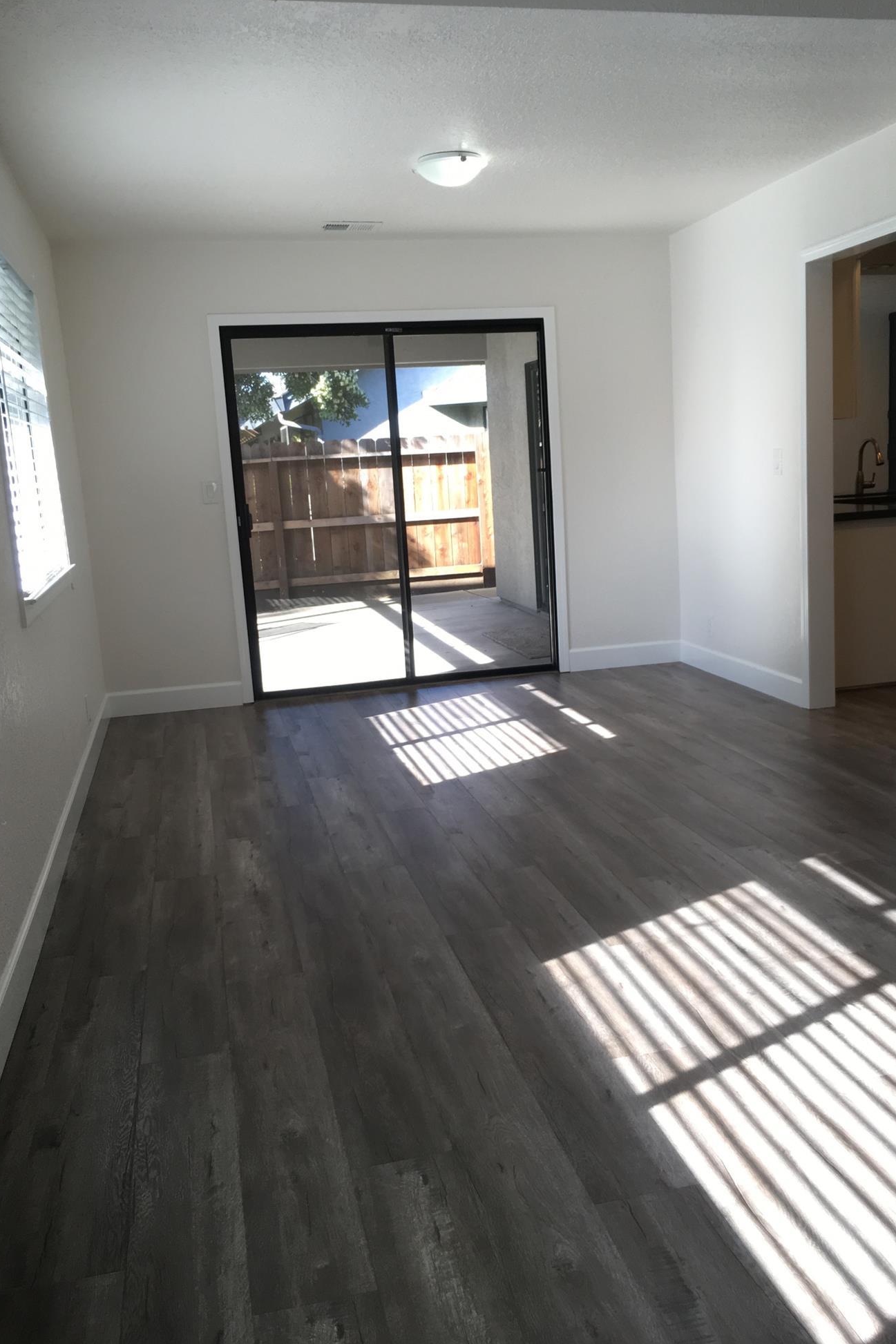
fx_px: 1157
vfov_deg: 60.3
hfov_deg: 42.3
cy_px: 665
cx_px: 479
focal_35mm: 31
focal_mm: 4.15
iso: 40
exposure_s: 1/120
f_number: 2.2
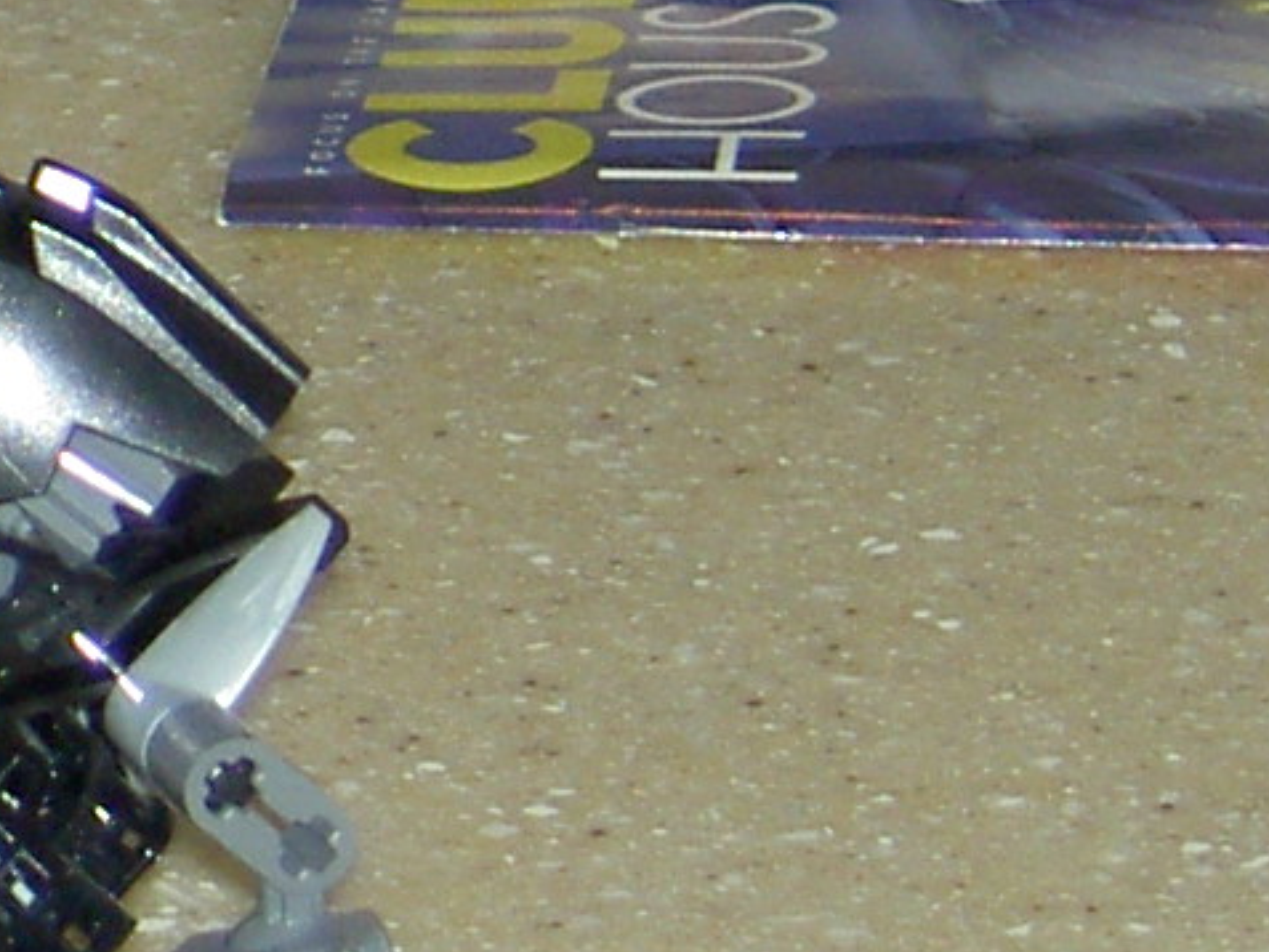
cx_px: -1697
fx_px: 13751
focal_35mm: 375
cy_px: -585
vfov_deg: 3.9
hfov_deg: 5.1
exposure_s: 1/73
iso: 100
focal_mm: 14.2
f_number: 3.7
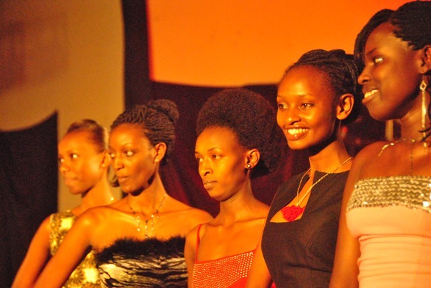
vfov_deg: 9.6
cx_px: 216
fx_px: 1708
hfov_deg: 14.4
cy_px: 144
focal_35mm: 142
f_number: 5.3
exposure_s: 1/30
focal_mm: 95
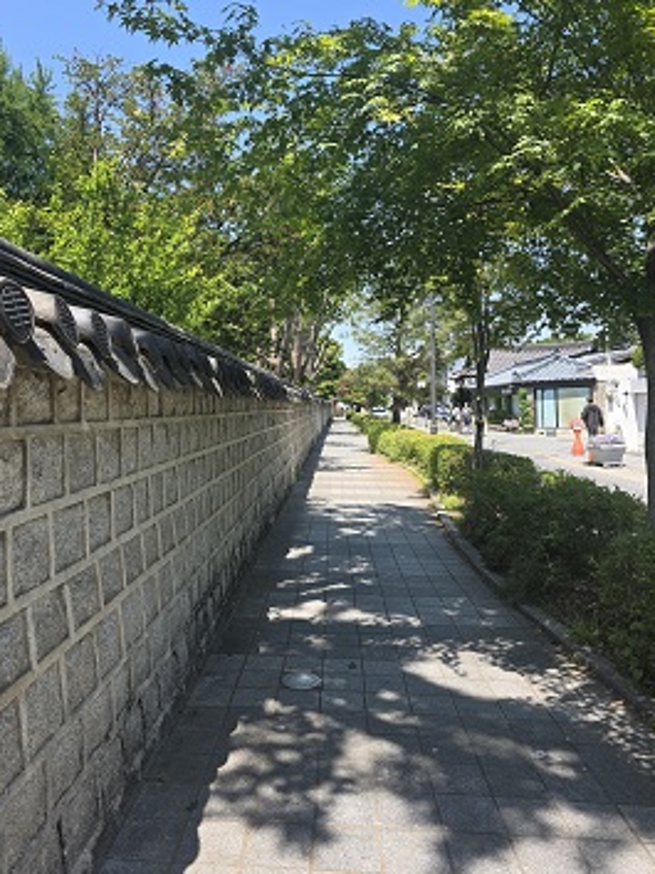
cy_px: 395
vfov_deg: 67.2
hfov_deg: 52.9
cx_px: 297
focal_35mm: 26
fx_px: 657
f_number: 1.7
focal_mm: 6.3
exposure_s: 1/2423
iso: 80
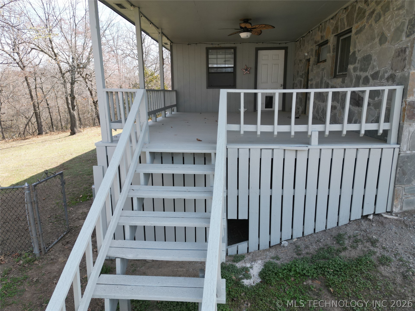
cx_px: 208
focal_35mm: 24
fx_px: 288
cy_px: 156
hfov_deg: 71.6
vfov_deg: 56.8
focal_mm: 6.72
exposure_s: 1/800
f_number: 1.7
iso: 160
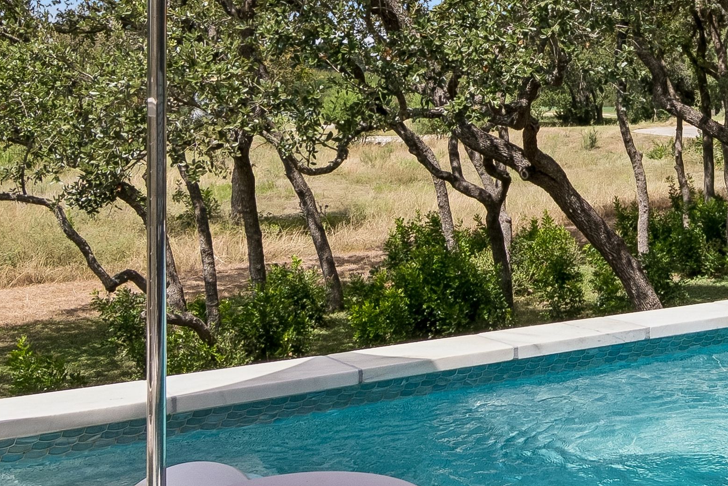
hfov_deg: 33.0
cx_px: 672
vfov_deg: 23.5
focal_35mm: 57
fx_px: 1153
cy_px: 112
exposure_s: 1/320
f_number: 8
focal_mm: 11
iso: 100
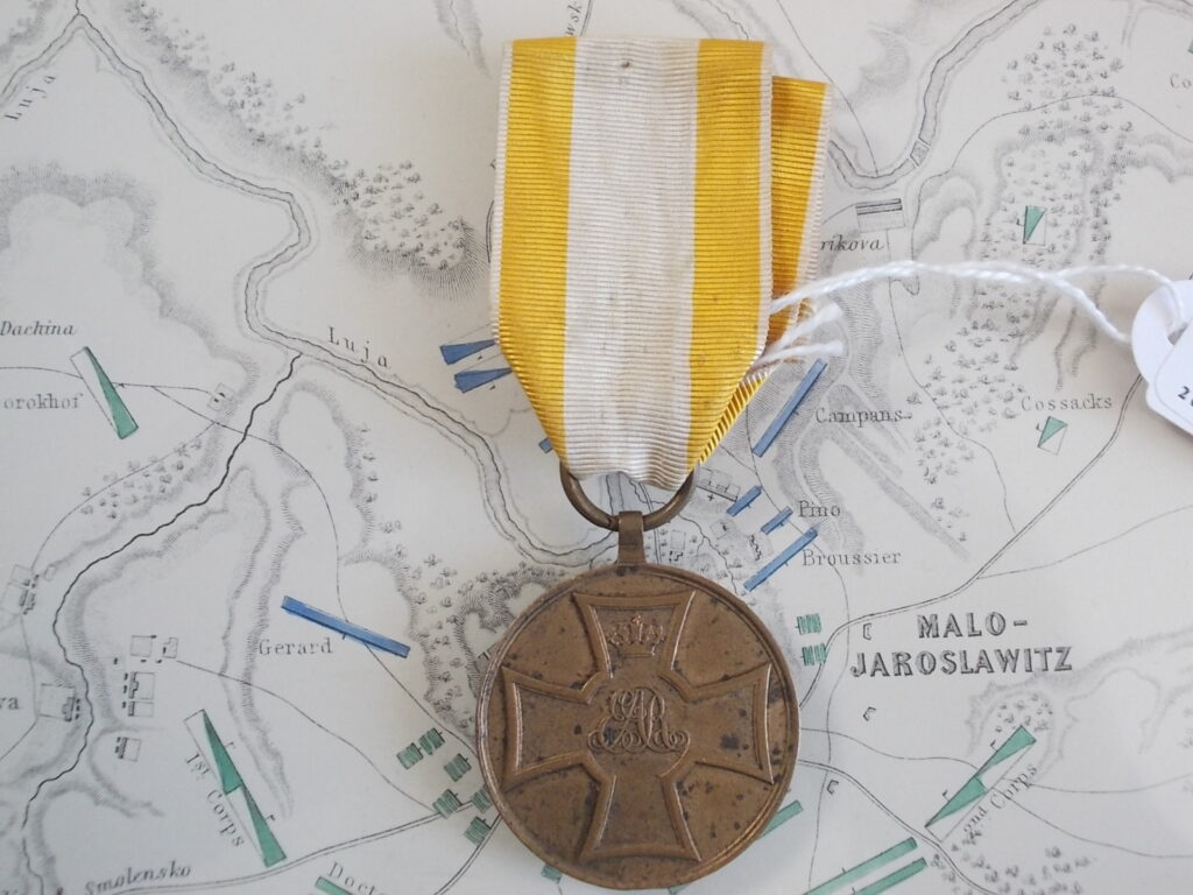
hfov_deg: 43.9
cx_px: 596
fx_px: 1482
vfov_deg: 33.6
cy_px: 448
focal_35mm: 43
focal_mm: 6.1
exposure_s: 1/30
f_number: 3.3
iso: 125
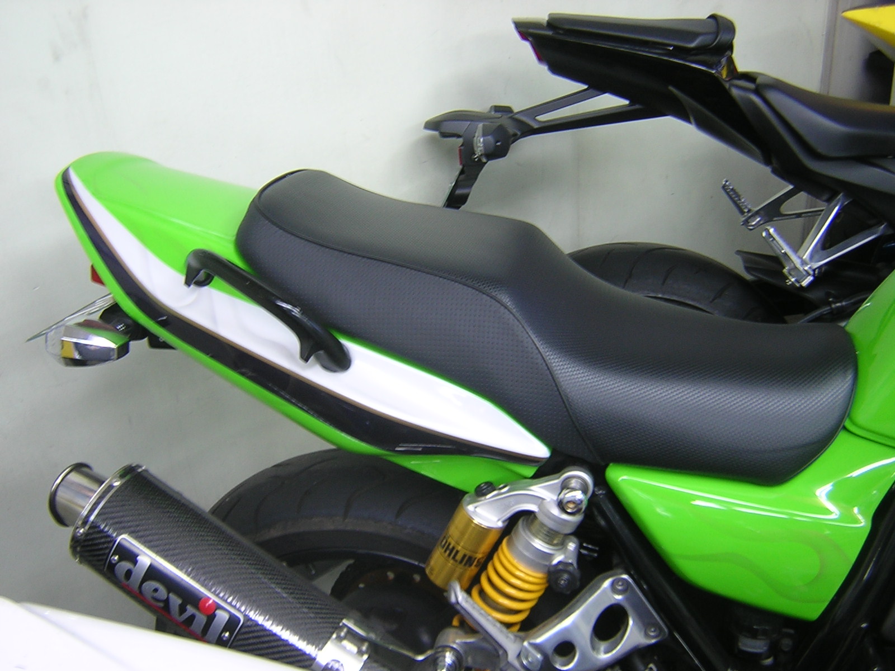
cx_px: 448
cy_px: 336
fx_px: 931
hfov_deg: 51.4
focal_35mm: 36
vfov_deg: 39.7
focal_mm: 4.7
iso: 100
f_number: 2.6
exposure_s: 1/6.2
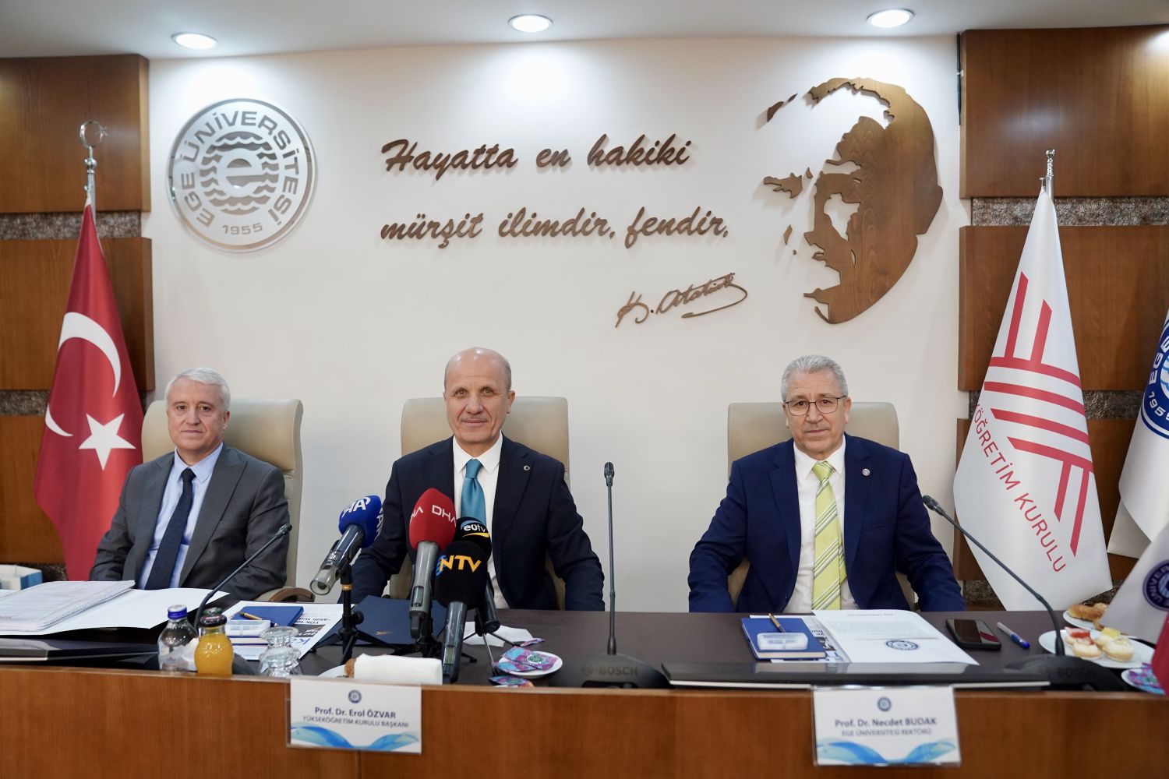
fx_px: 779
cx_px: 584
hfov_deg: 73.7
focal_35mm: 24
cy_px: 390
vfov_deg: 53.1
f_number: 3.2
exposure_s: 1/160
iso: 2000
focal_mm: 24
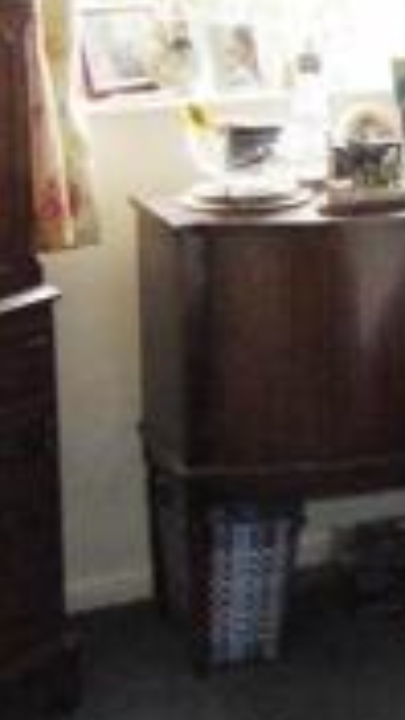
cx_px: 796
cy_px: 63
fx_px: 1718
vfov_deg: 23.0
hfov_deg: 12.0
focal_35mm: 90
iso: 320
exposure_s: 1/30
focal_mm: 4.5
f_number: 3
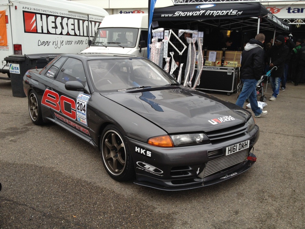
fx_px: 308
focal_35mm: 35
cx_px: 152
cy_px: 114
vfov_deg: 40.7
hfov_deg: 52.6
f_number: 2.4
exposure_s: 1/315
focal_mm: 4.28
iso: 64
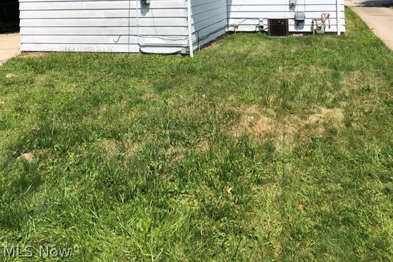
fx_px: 426
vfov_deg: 31.6
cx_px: 197
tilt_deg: -2.7
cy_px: -1
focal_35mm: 39
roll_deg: -1.0
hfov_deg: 49.6
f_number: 1.8
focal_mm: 3.99
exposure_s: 1/2667
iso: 25
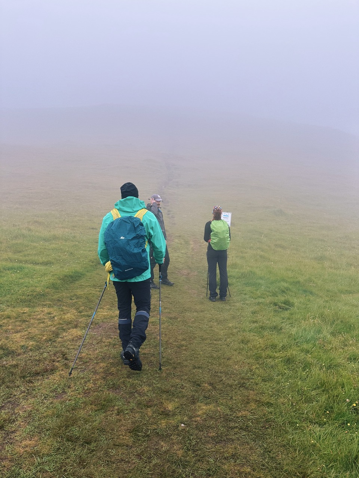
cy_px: 239
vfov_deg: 71.6
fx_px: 332
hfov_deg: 56.8
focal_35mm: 24
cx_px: 180
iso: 80
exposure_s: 1/513
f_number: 1.78
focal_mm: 6.86
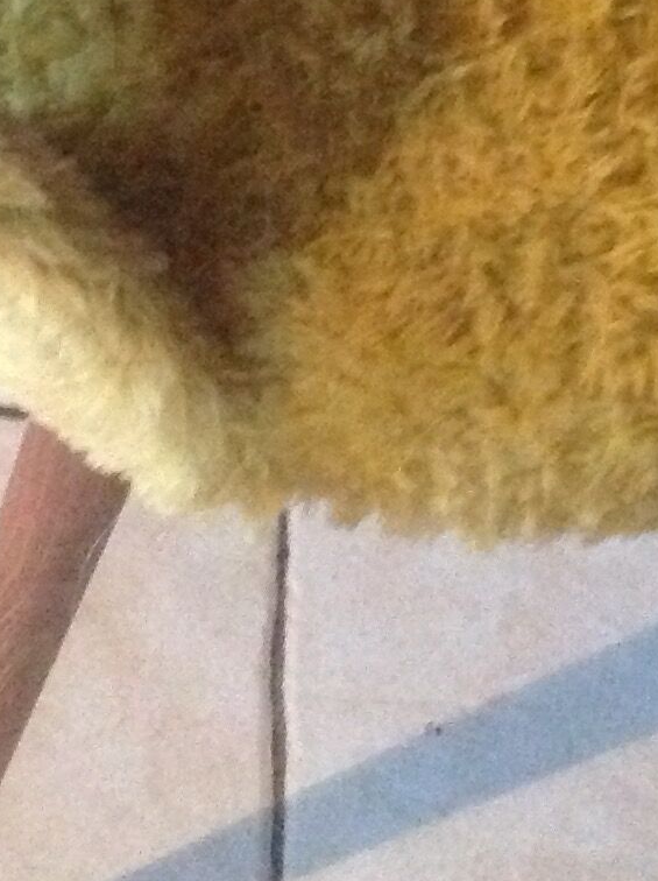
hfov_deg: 12.3
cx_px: 335
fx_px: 3048
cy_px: -163
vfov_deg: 15.8
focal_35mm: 120
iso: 800
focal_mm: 4.28
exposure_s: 1/15
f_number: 2.4
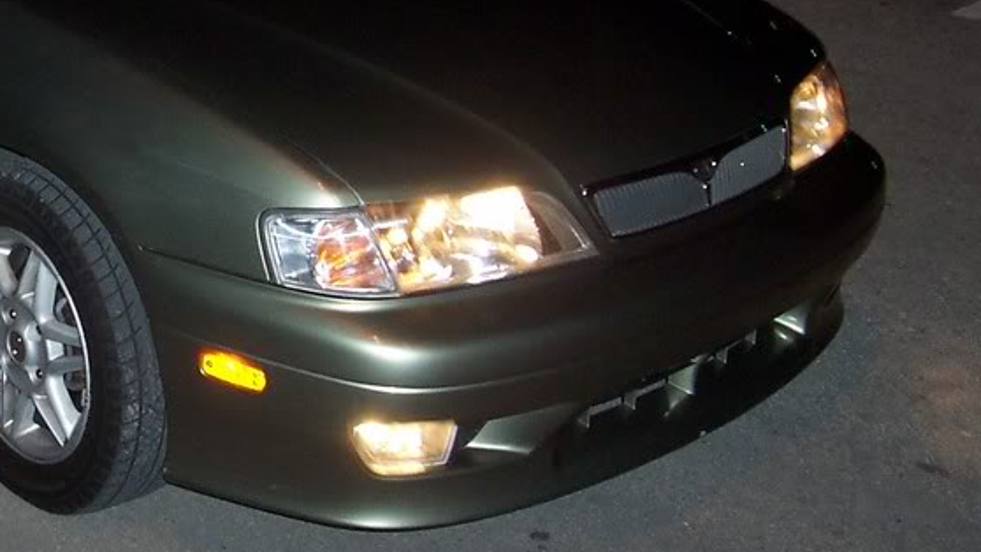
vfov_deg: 16.2
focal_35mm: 74
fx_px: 1925
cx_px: 93
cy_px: 114
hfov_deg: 27.5
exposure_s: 1/60
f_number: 2.8
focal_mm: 5.6
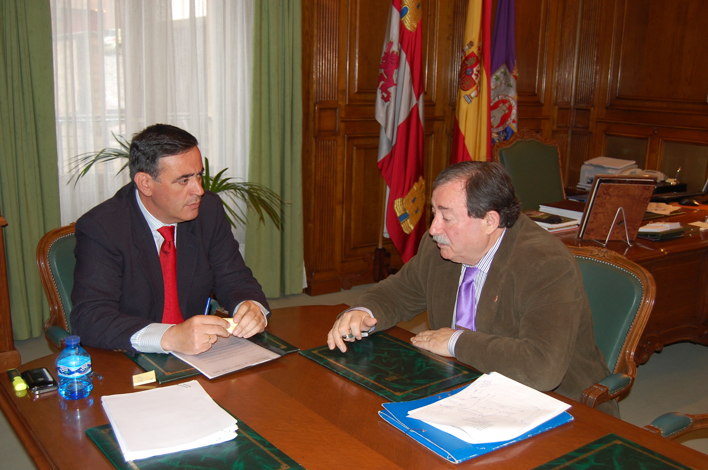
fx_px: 707
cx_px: 354
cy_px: 235
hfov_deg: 53.2
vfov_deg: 36.7
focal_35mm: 36
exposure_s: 1/60
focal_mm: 24
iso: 400
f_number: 4
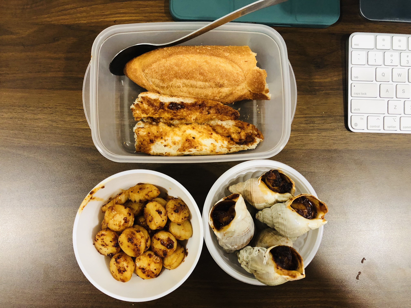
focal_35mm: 28
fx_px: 332
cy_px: 154
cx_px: 206
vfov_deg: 49.7
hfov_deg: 63.4
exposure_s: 1/15
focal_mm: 4
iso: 80
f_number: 1.8
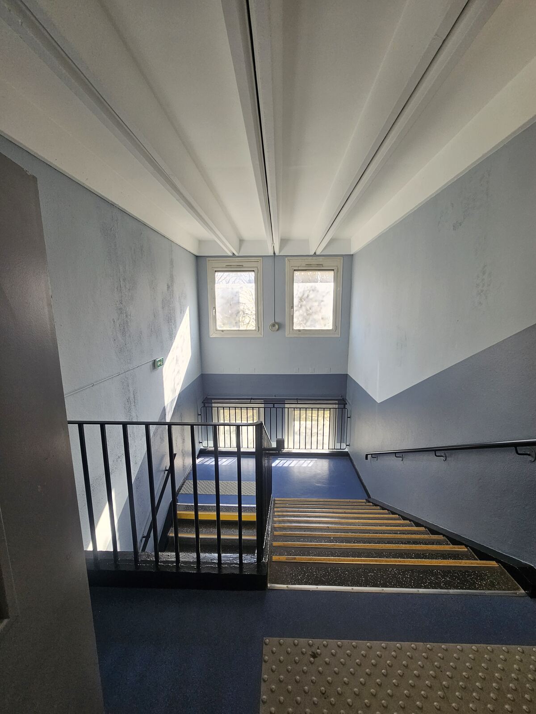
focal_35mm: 13
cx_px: 268
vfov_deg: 106.2
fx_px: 268
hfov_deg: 89.9
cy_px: 357
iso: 125
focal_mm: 2.2
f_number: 2.2
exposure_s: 1/190
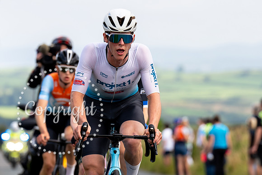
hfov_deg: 5.0
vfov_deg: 3.3
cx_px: 133
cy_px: 46
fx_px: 2994
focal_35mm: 411
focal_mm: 194
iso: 200
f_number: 4.5
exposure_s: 1/800
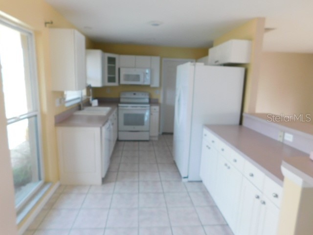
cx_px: 156
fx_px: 208
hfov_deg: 73.9
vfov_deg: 58.9
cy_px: 118
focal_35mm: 23
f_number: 3
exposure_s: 1/30
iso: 160
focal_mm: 4
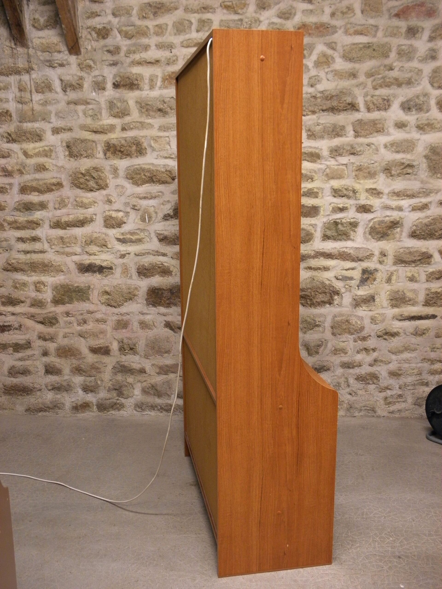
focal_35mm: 36
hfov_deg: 39.7
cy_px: 294
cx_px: 221
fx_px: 613
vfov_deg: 51.4
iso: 200
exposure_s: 1/10
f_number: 3.7
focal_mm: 6.4
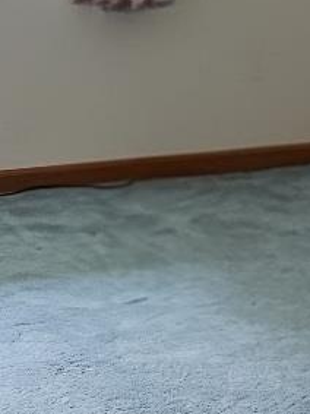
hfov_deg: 11.3
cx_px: 292
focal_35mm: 130
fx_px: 1553
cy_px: -91
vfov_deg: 14.7
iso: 160
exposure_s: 1/120
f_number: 1.8
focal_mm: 5.4
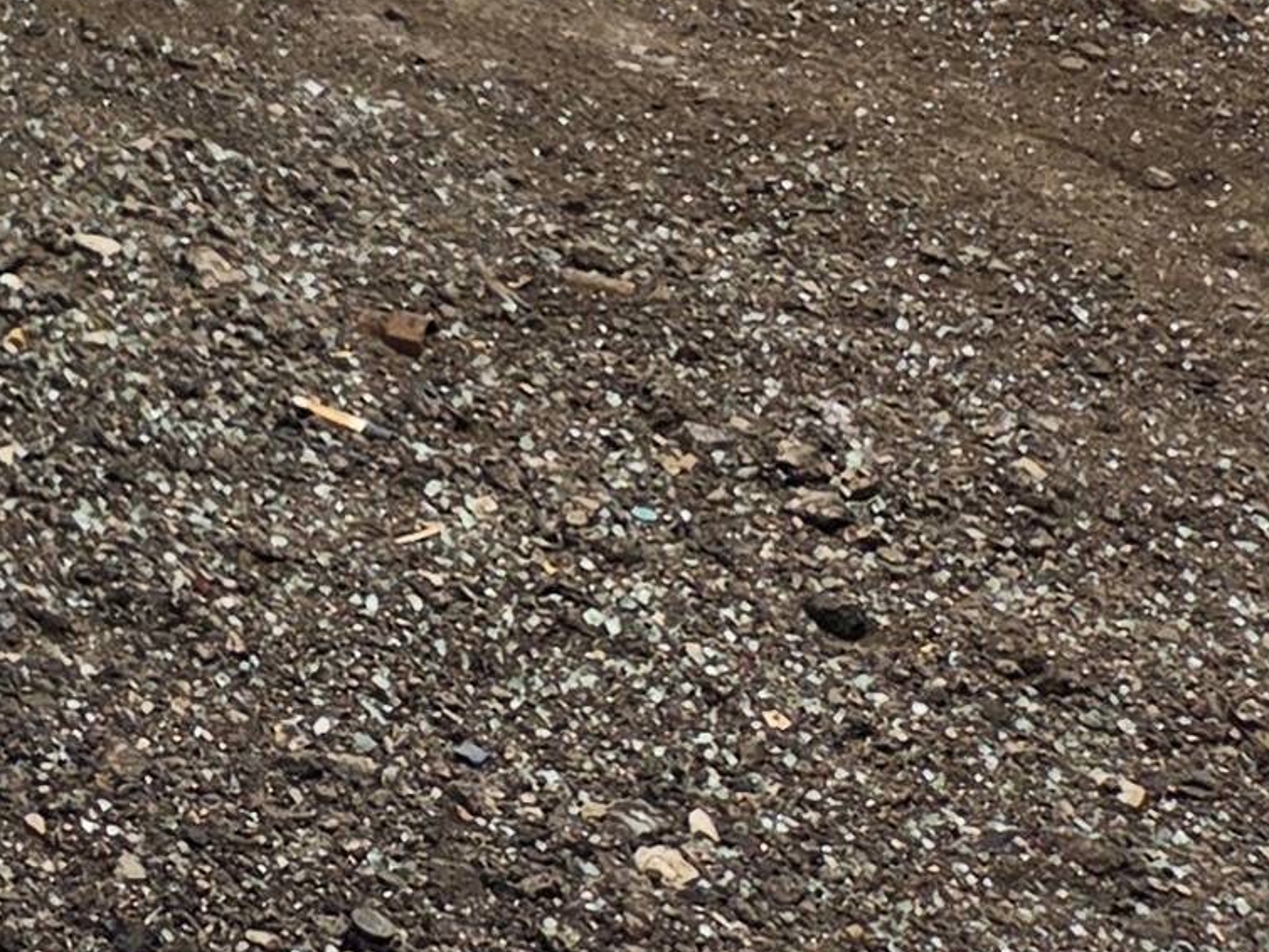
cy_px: -1132
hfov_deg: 12.6
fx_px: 4474
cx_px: -1755
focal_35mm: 122
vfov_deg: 10.8
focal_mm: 5.4
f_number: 1.8
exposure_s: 1/359
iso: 50
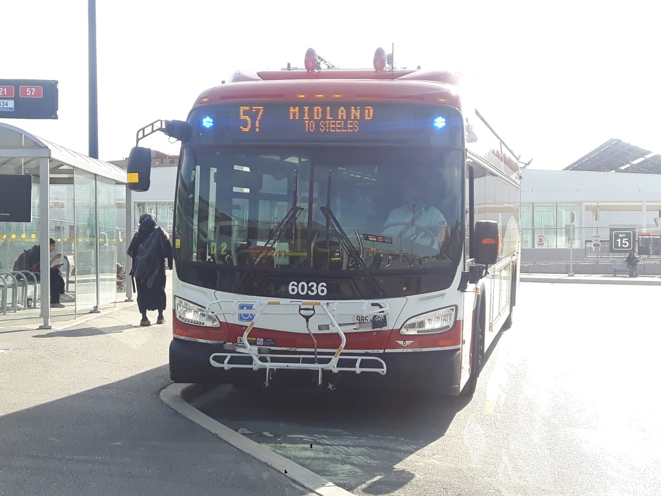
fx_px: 592
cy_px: 248
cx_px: 330
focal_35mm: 31
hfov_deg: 58.4
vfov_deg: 45.4
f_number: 1.9
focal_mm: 3.7
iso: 40
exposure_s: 1/669
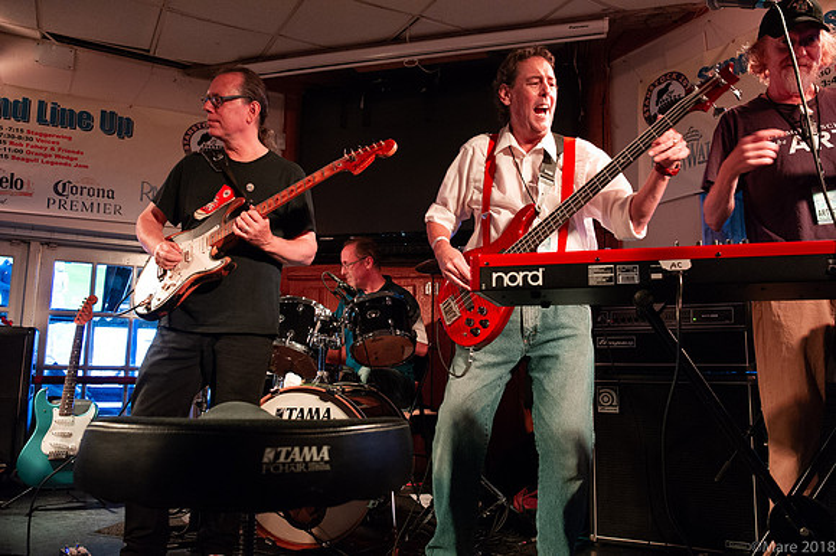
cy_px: 278
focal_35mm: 29
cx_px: 418
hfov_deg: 63.7
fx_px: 673
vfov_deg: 44.9
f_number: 6.3
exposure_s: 1/50
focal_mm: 29
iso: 6400
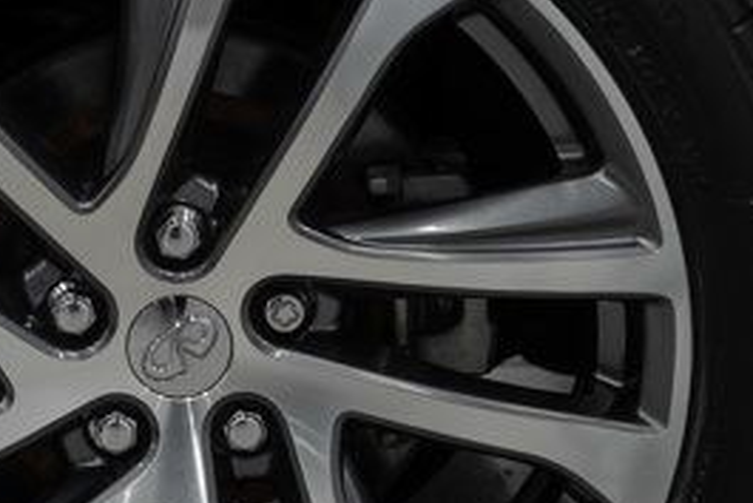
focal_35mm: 162
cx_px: 182
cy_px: 149
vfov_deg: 8.5
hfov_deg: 12.6
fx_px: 3390
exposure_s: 1/50
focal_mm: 28
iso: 200
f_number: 3.2
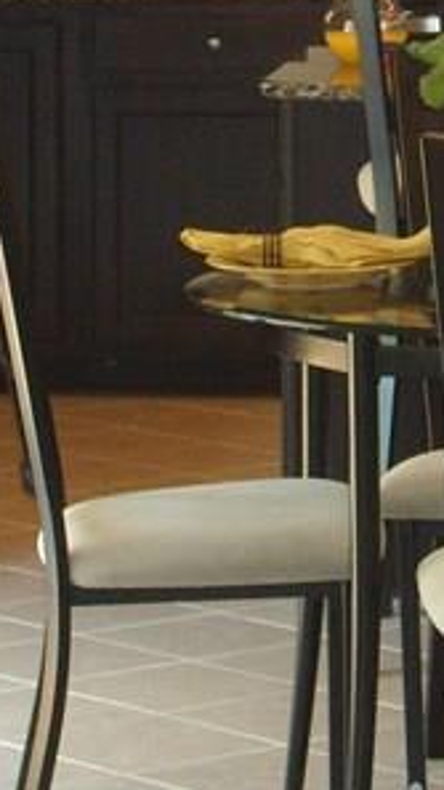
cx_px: 585
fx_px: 4794
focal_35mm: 229
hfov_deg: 5.3
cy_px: -53
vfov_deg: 9.3
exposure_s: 1/60
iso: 160
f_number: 3.6
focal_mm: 10.3
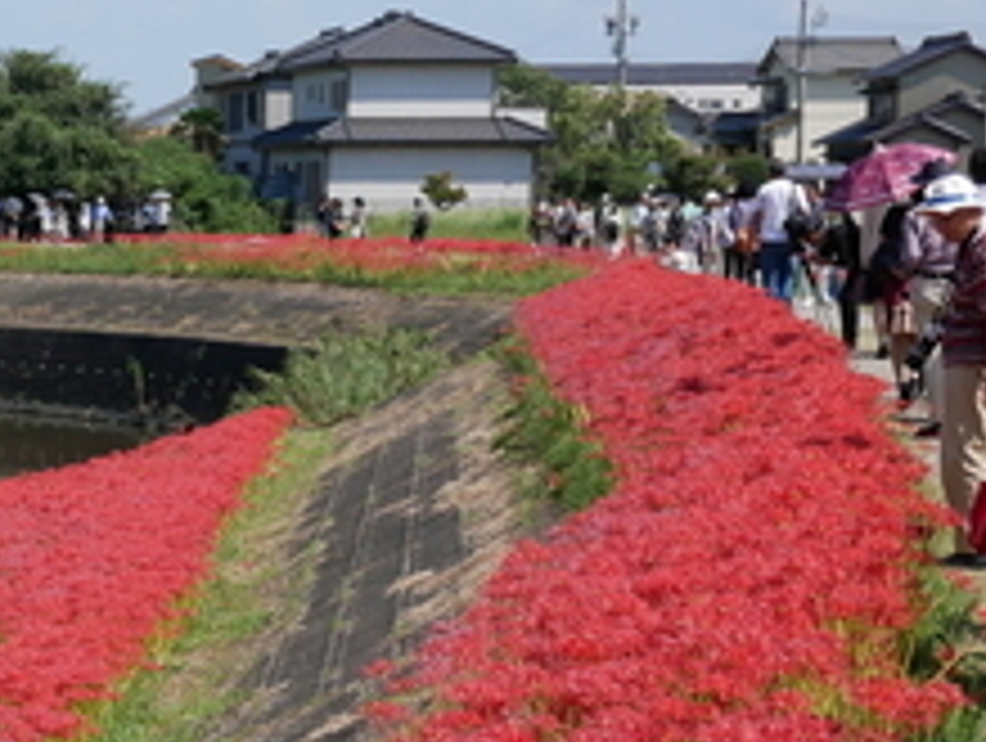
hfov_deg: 12.9
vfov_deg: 10.0
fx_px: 4223
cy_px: 794
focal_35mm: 148
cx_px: -288
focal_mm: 27
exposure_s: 1/400
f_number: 9
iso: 200
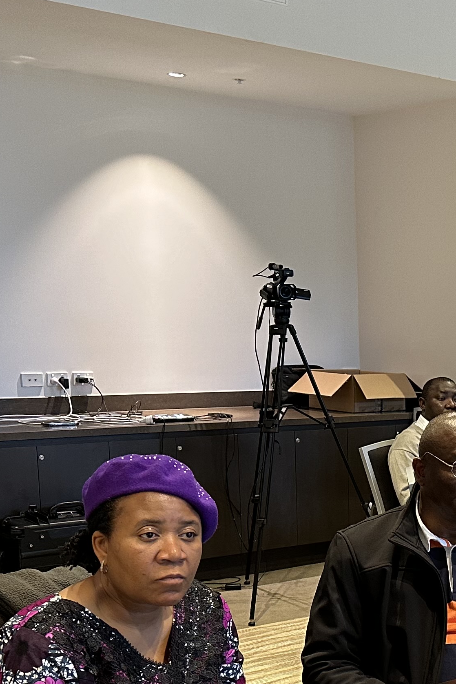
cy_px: 516
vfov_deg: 32.7
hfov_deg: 20.7
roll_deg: -0.9
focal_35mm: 60
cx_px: 589
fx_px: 1140
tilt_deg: -9.7
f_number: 1.78
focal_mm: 6.86
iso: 250
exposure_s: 1/50
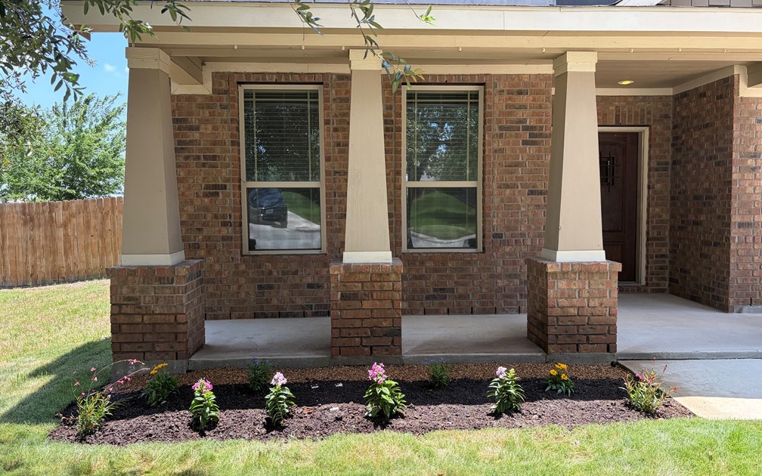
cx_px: 383
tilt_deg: -2.9
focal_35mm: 28
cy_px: 230
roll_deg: +0.7
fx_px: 581
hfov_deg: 66.5
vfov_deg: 44.5
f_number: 1.6
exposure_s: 1/731
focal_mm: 5.96
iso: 64
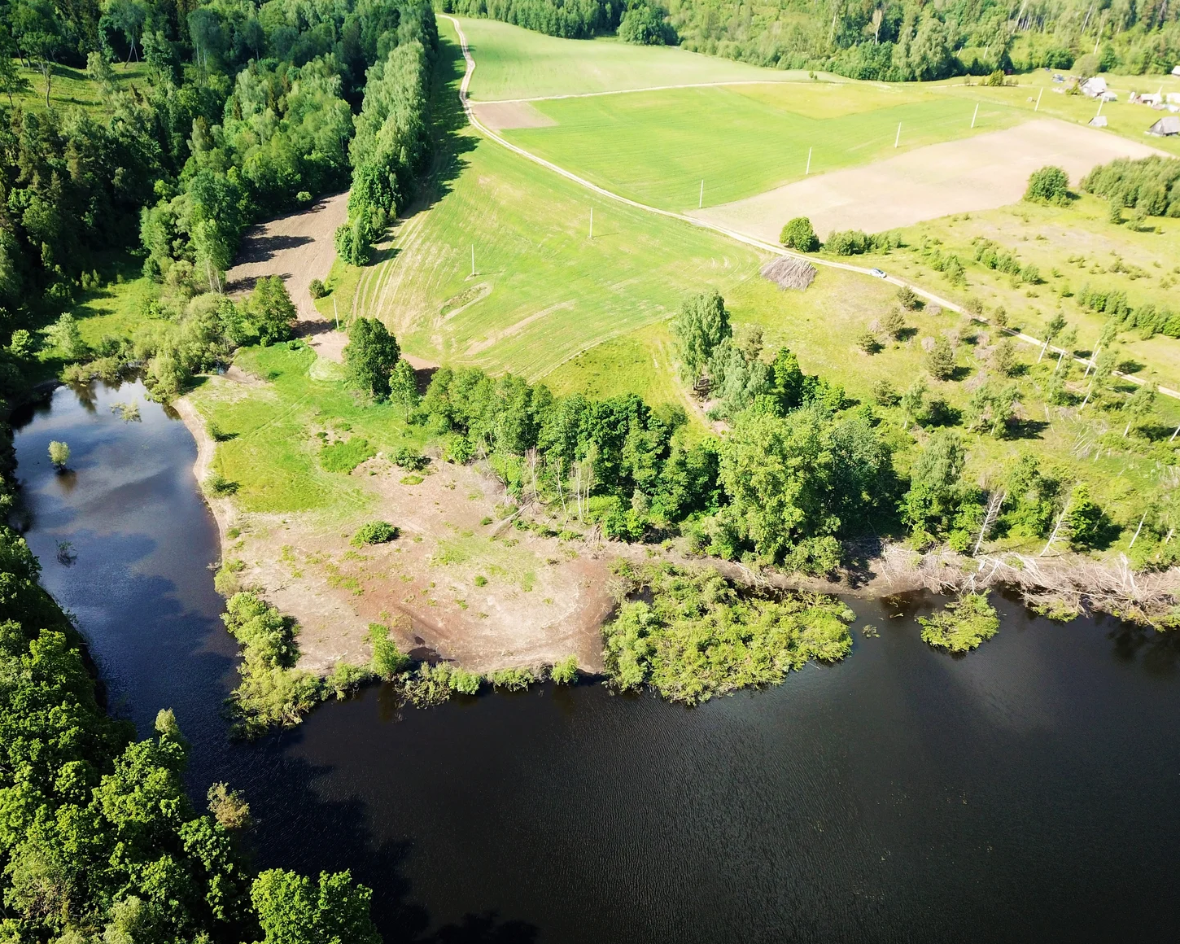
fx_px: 978
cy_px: 468
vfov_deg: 51.5
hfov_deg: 62.1
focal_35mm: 28
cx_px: 535
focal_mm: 4.73
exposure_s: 1/50
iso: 109
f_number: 2.2
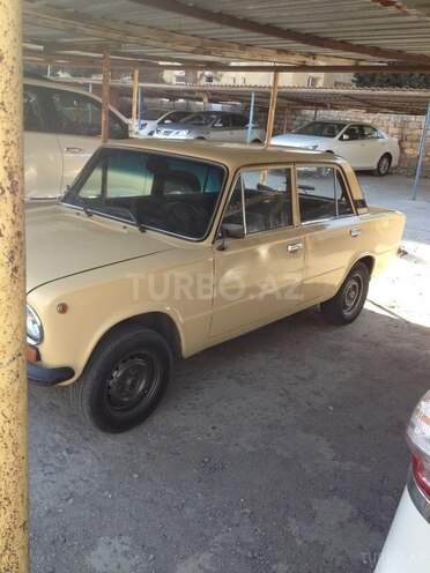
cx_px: 215
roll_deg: -3.7
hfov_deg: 40.7
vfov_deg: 52.6
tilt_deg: -17.9
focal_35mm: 35
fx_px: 580
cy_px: 286
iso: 50
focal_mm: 4.28
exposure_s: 1/150
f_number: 2.4
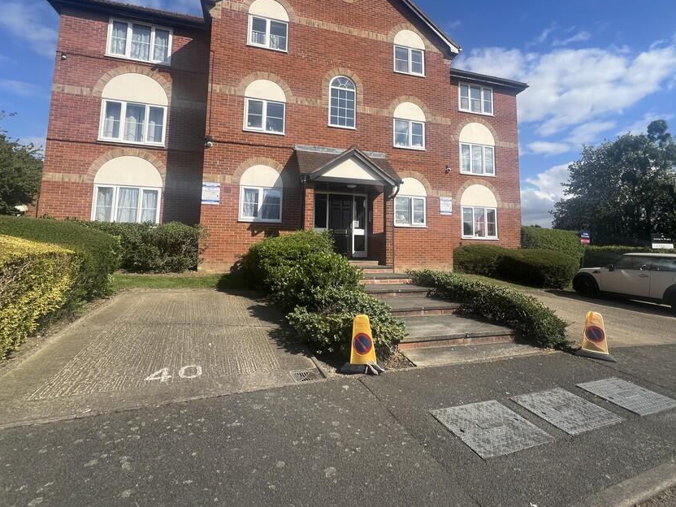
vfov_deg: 77.5
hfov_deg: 94.4
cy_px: 213
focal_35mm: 16
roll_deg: -1.1
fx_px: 312
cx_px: 360
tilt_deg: +7.3
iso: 32
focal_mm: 1.57
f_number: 1.8
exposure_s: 1/1754
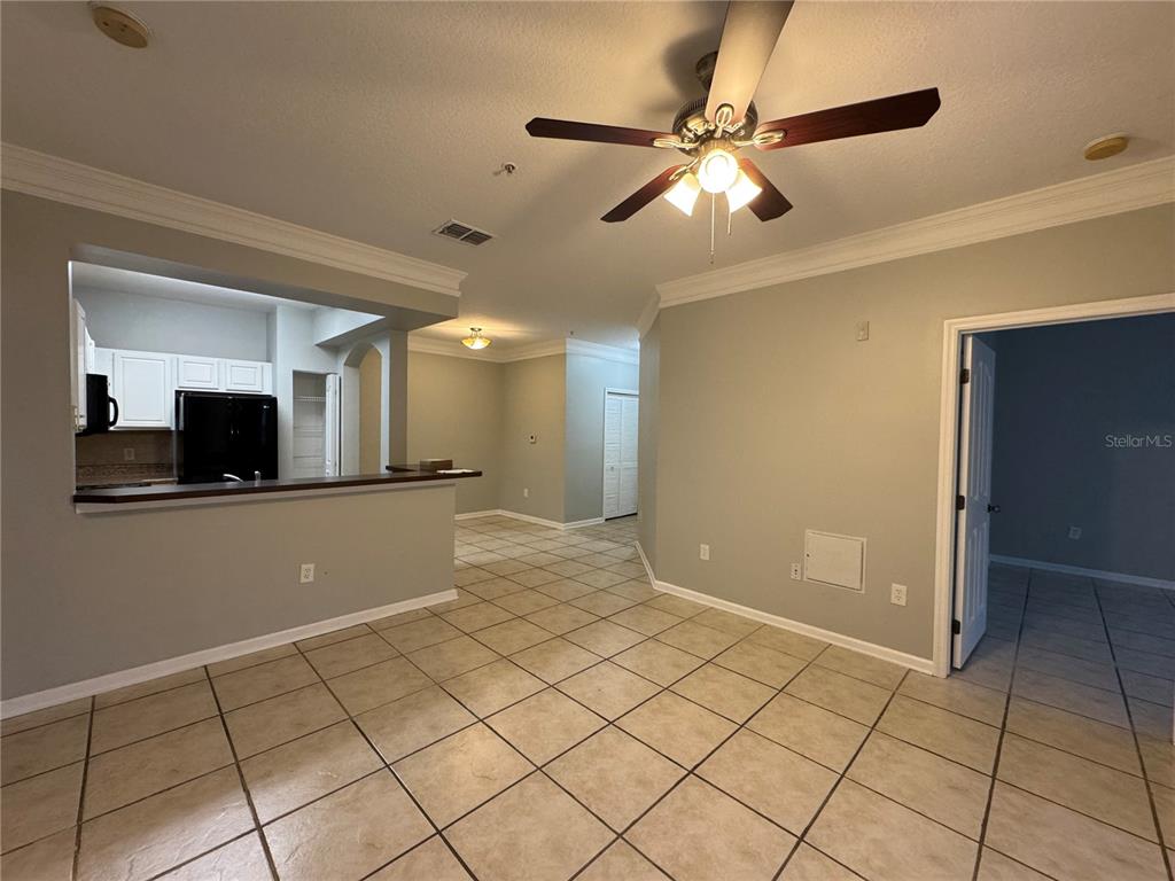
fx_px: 475
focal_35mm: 14
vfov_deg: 85.7
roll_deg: -1.3
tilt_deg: -1.5
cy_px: 440
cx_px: 588
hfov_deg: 102.1
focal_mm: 2.22
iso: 250
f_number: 2.2
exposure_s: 1/60
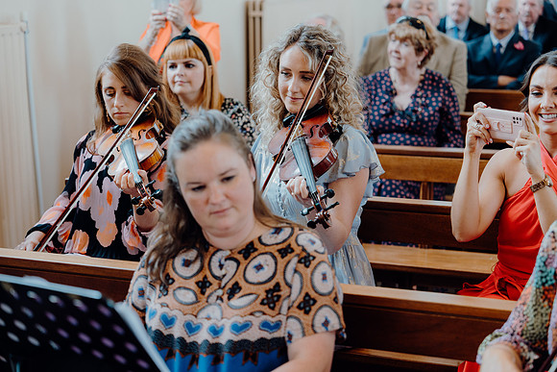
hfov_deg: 28.8
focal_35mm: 70
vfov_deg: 19.5
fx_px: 1083
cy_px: 186
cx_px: 278
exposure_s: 1/200
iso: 800
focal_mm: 70
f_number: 2.8
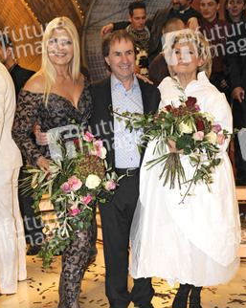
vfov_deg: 33.5
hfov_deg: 27.1
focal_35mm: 56
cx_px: 123
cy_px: 187
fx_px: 510
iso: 640
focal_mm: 48
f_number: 5.6
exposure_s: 1/125
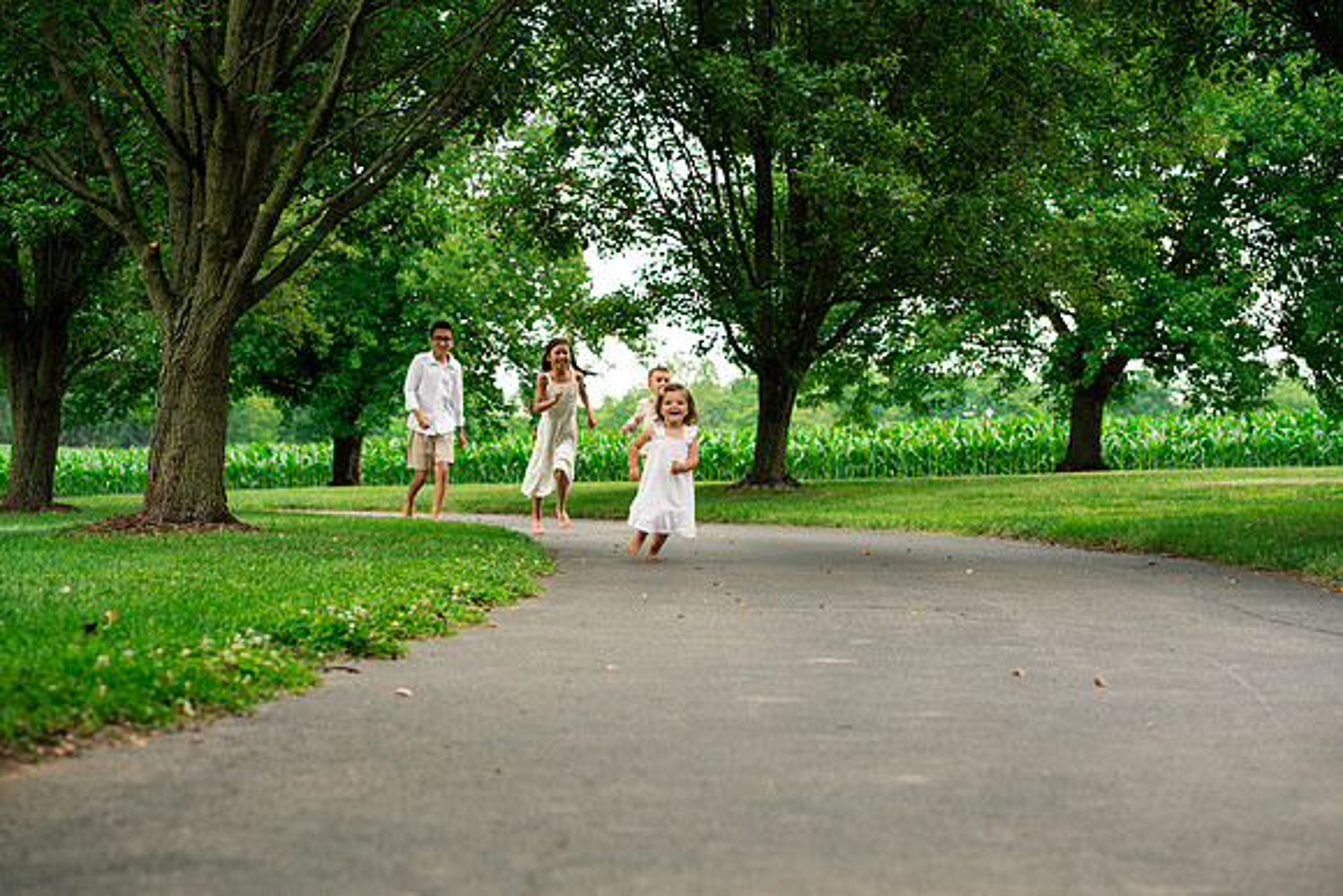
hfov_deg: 23.9
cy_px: 448
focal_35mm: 85
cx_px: 672
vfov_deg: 16.1
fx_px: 3172
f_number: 5
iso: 500
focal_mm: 85
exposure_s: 1/320
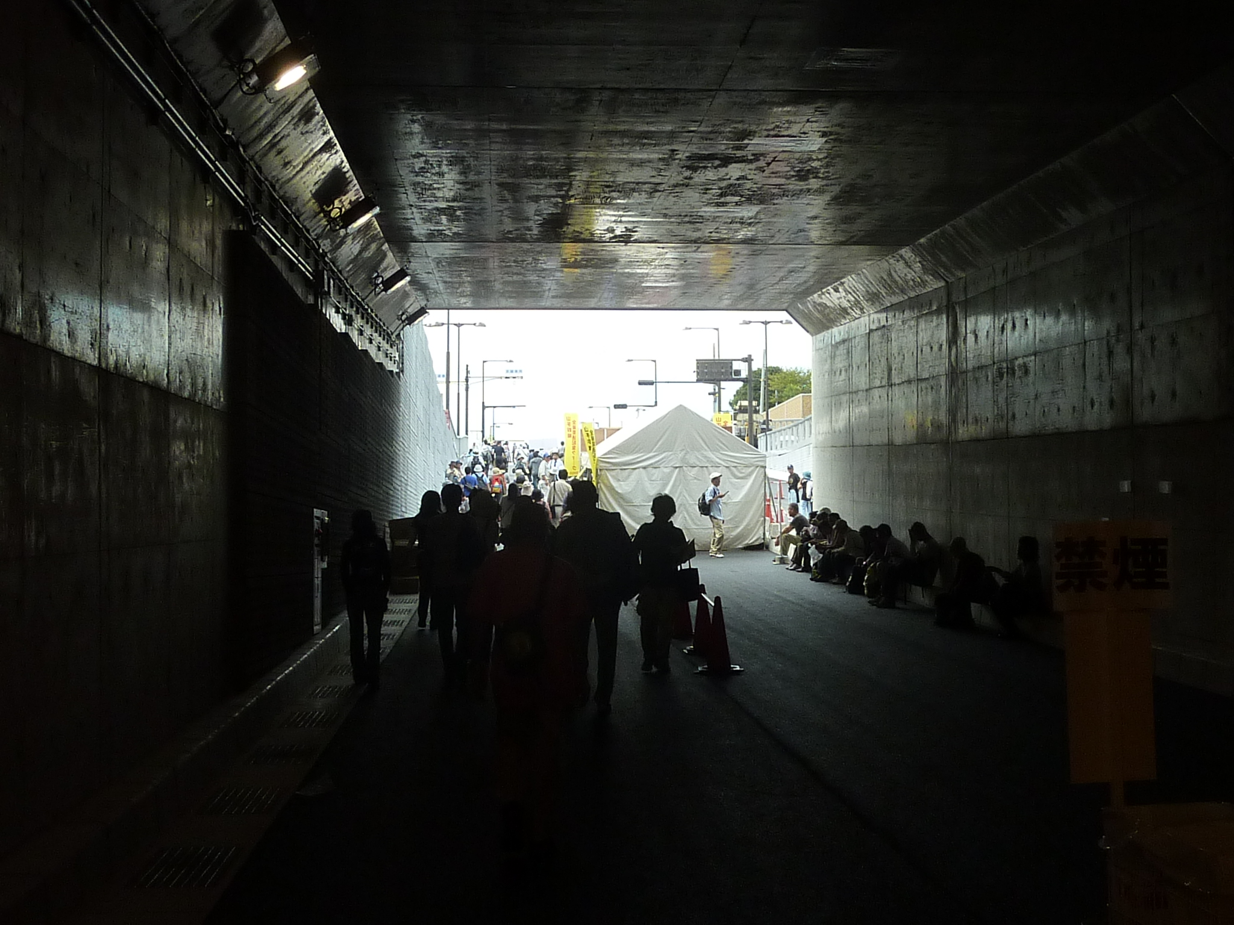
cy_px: 462
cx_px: 617
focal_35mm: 55
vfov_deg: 26.6
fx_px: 1961
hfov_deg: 34.9
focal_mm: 5
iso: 125
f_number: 4
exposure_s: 1/200
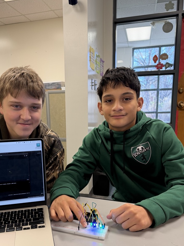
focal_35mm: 31
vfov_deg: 58.0
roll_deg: +1.4
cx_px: 69
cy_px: 145
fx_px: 220
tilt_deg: -10.4
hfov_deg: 45.1
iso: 160
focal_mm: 6.76
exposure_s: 1/120
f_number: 1.78
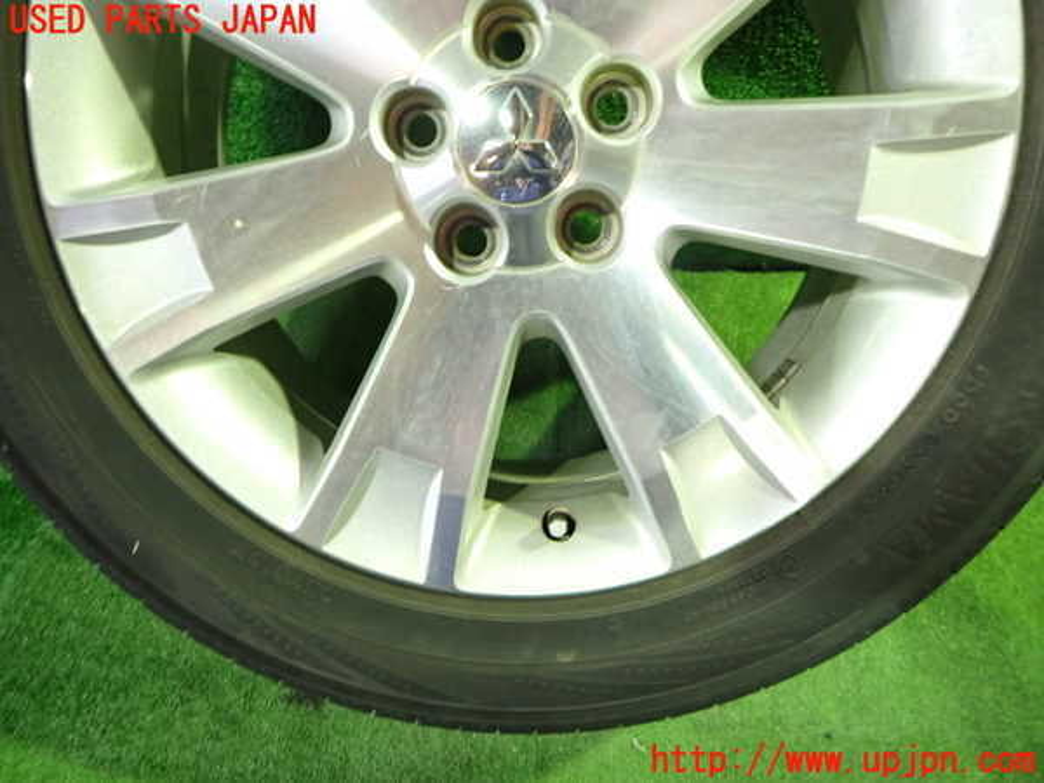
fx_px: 754
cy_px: 392
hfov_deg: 69.4
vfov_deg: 54.9
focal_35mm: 25
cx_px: 522
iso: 500
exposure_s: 1/30
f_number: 2
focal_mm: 4.5
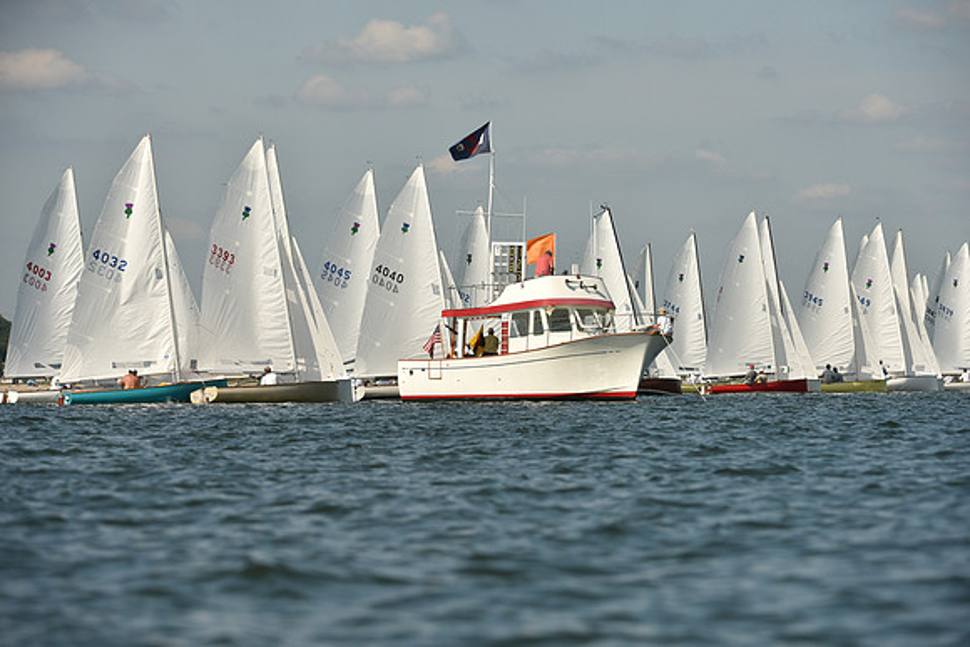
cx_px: 485
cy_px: 324
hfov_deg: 10.3
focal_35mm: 200
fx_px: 5390
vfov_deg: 6.9
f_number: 7.1
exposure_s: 1/1600
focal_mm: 200
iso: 250
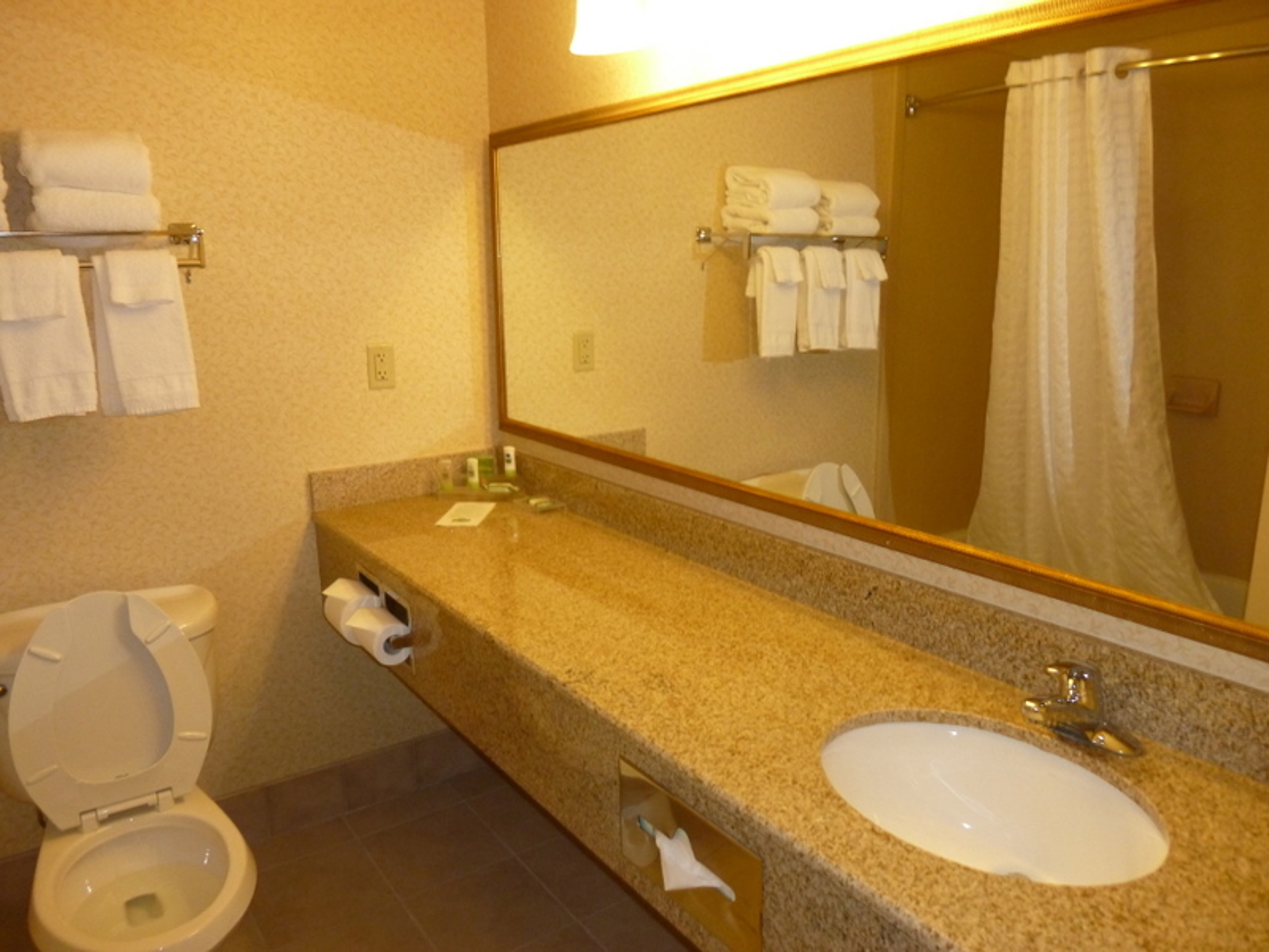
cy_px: 476
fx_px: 917
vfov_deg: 54.9
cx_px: 634
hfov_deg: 69.4
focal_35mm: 25
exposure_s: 1/30
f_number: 3.3
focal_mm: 4.5
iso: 200
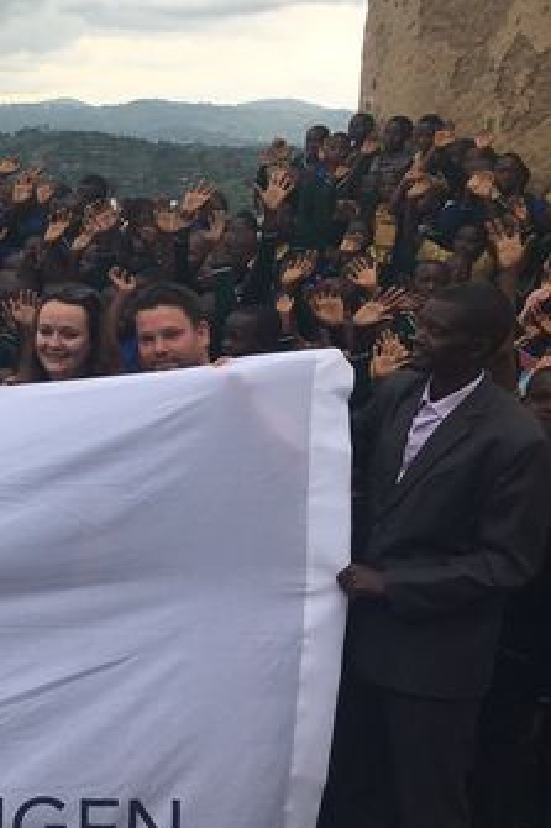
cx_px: -242
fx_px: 1448
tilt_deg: -9.9
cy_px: 404
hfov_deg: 19.2
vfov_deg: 31.9
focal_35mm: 63
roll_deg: -1.6
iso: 25
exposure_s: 1/481
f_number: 2.2
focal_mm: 4.15
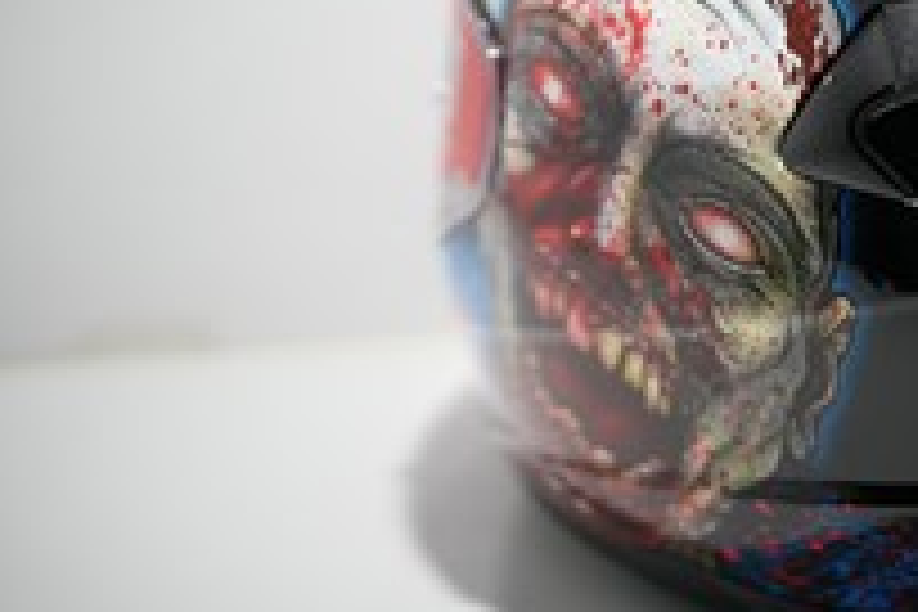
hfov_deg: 12.2
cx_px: 860
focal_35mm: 167
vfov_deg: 8.2
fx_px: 4258
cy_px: 142
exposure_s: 1/8000
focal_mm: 85
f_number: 1.4
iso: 800
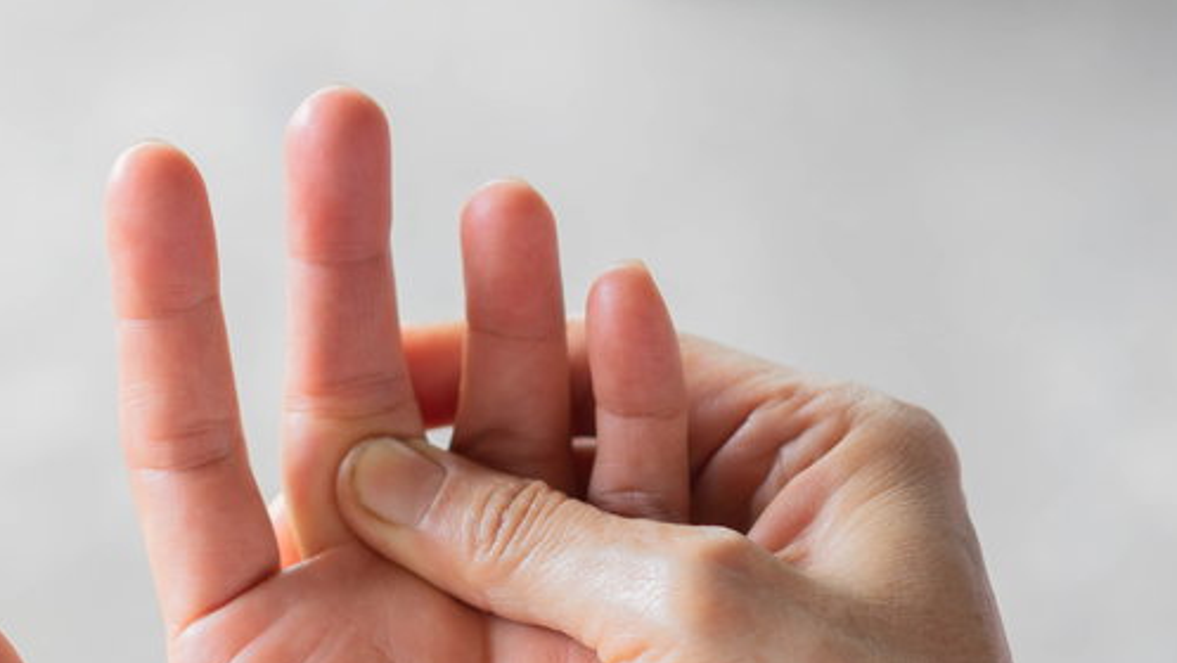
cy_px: 845
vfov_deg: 8.6
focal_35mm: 139
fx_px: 4340
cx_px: 54
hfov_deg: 15.2
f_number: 2.5
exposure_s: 1/80
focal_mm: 55
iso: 200
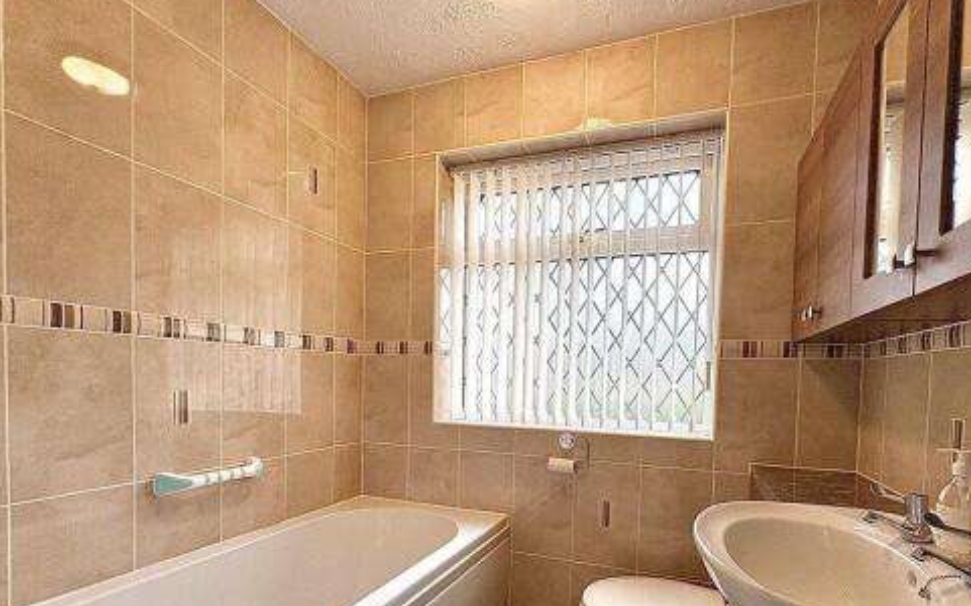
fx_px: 476
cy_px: 395
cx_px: 522
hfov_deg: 91.0
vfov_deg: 63.6
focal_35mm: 18
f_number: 2.2
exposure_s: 1/99
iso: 100
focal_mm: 2.22
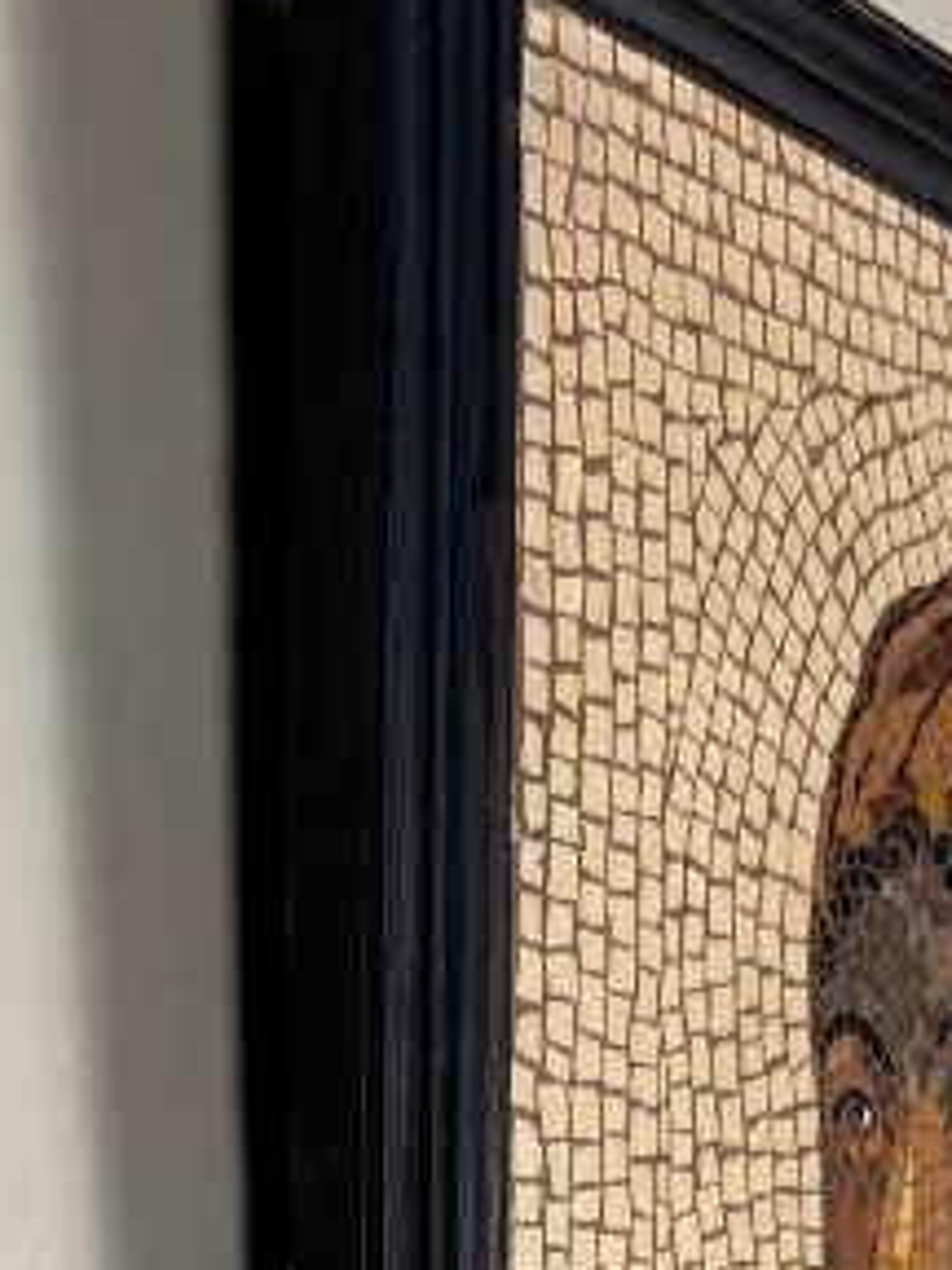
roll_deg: +2.5
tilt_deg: -5.0
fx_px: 3667
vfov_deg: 17.3
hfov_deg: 14.8
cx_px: 454
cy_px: 2028
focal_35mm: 100
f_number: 1.78
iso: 160
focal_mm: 6.76
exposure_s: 1/100
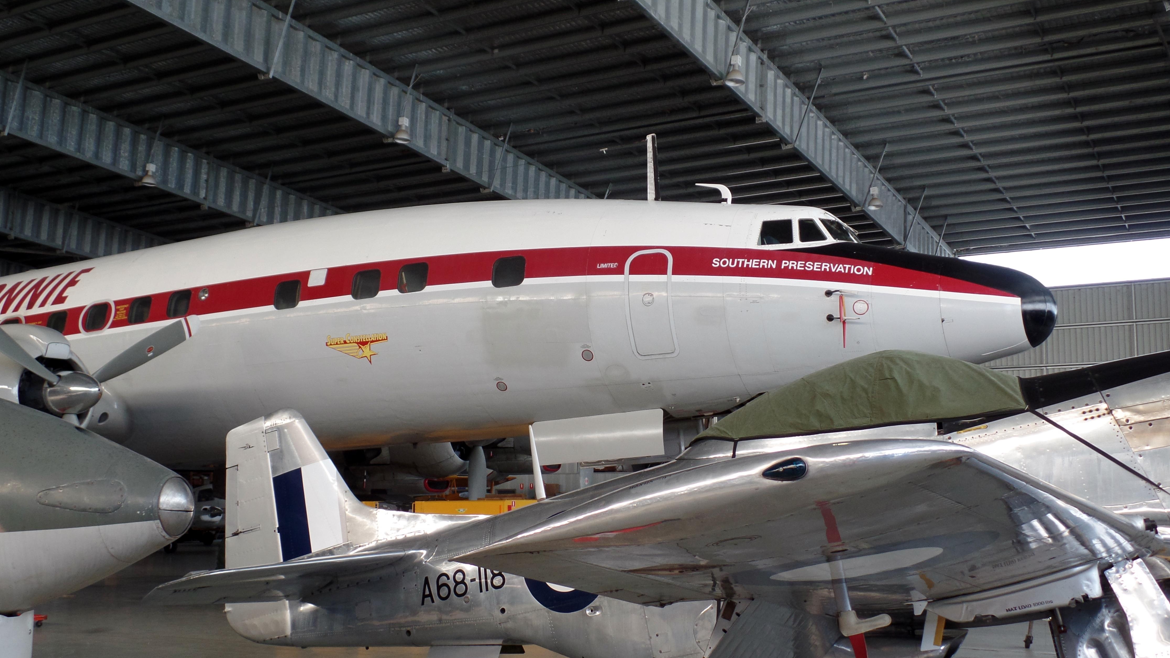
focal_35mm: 39
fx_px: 1210
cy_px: 366
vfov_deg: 30.4
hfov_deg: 51.6
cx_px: 595
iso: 80
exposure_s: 1/30
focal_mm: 6.2
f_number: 3
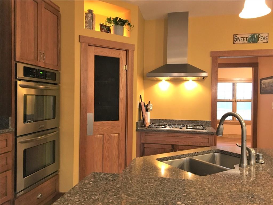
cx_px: 136
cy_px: 102
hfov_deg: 61.7
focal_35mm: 29
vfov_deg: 48.2
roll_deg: -0.7
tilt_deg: +2.0
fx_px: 229
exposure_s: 1/20
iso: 200
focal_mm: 4.15
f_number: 2.2
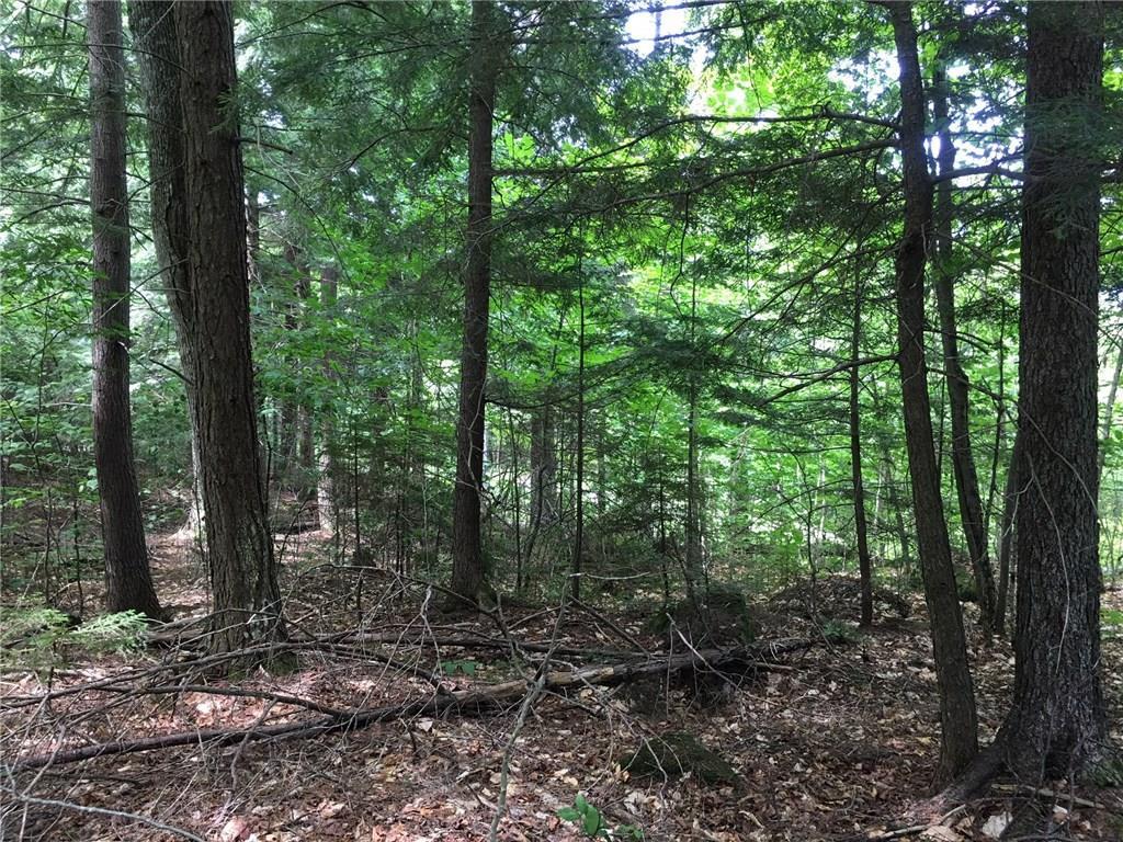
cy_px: 421
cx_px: 562
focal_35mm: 29
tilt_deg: -4.3
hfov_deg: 61.7
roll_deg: -0.5
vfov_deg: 48.2
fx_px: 941
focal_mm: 4.15
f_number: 2.2
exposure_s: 1/30
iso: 40
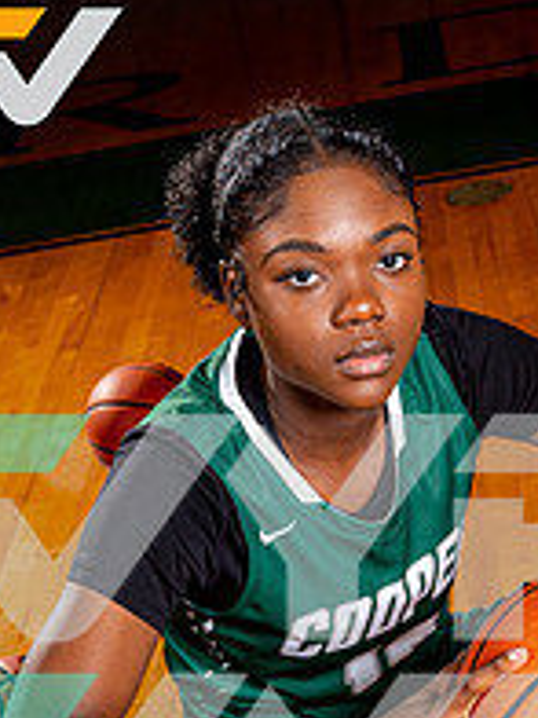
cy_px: 788
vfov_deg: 24.8
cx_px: 419
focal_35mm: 73
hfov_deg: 20.0
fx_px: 1513
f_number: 8
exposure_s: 1/125
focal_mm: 33
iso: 125
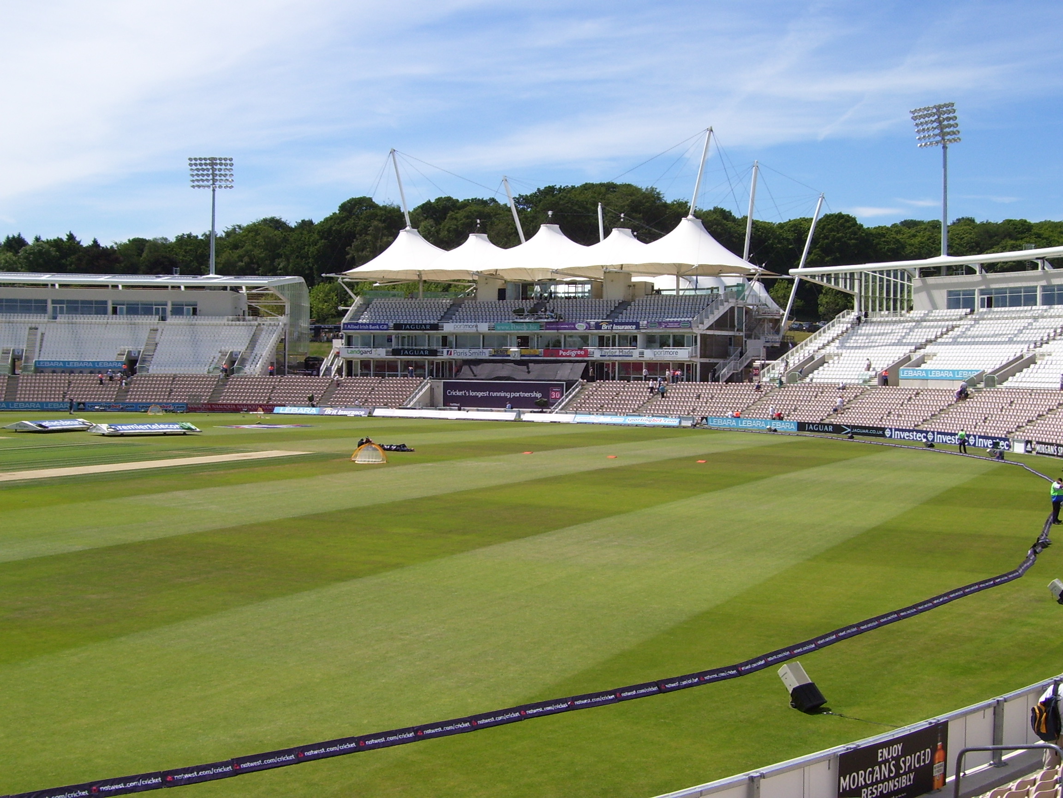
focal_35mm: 45
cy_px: 399
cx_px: 532
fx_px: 1382
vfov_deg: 32.2
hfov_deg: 42.1
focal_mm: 7.6
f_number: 5.6
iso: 80
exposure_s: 1/500
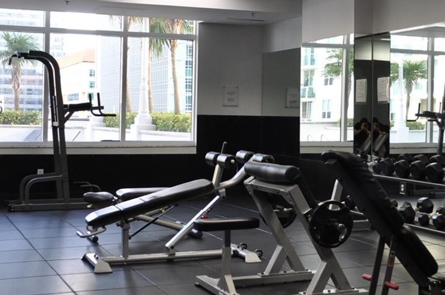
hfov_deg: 34.5
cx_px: 222
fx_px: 716
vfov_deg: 23.2
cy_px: 106
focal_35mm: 58
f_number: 4
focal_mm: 18
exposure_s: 1/60
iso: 500
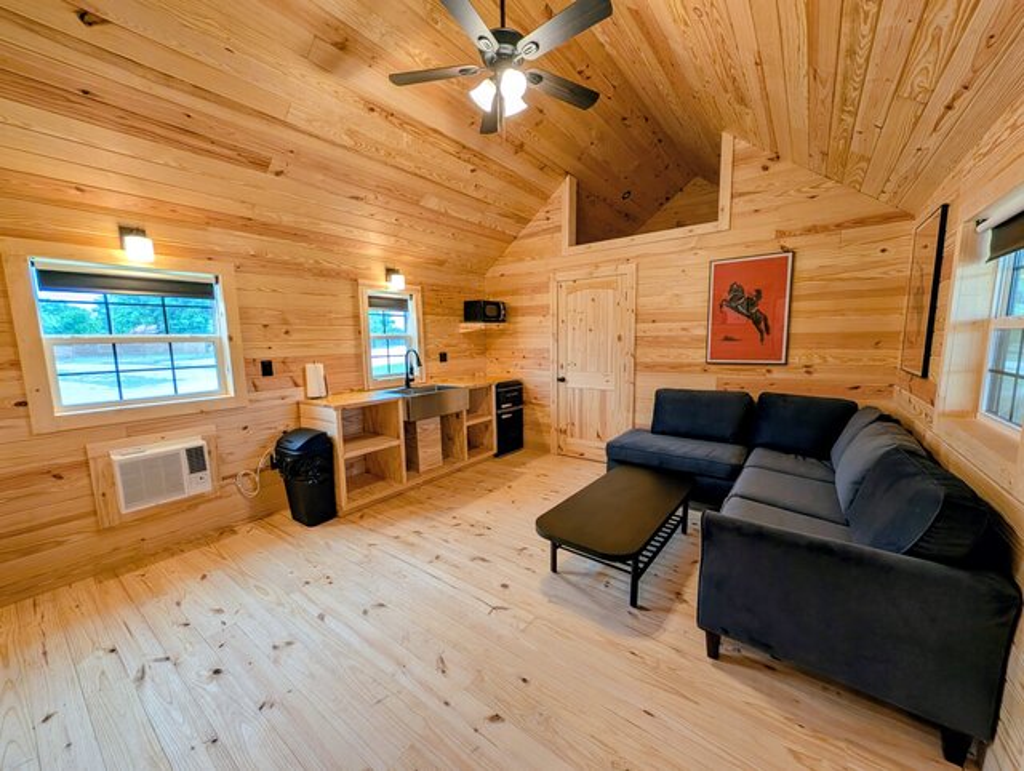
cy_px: 386
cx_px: 512
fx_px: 356
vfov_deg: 94.6
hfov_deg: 110.5
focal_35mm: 12
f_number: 1.7
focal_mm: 2.02
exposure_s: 1/120
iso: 77
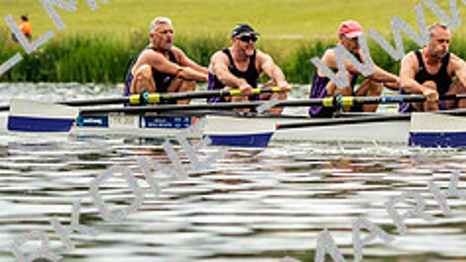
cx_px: 554
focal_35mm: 637
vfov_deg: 1.9
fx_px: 7867
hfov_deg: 3.4
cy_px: 96
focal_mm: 248
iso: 400
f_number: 6.3
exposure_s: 1/2000
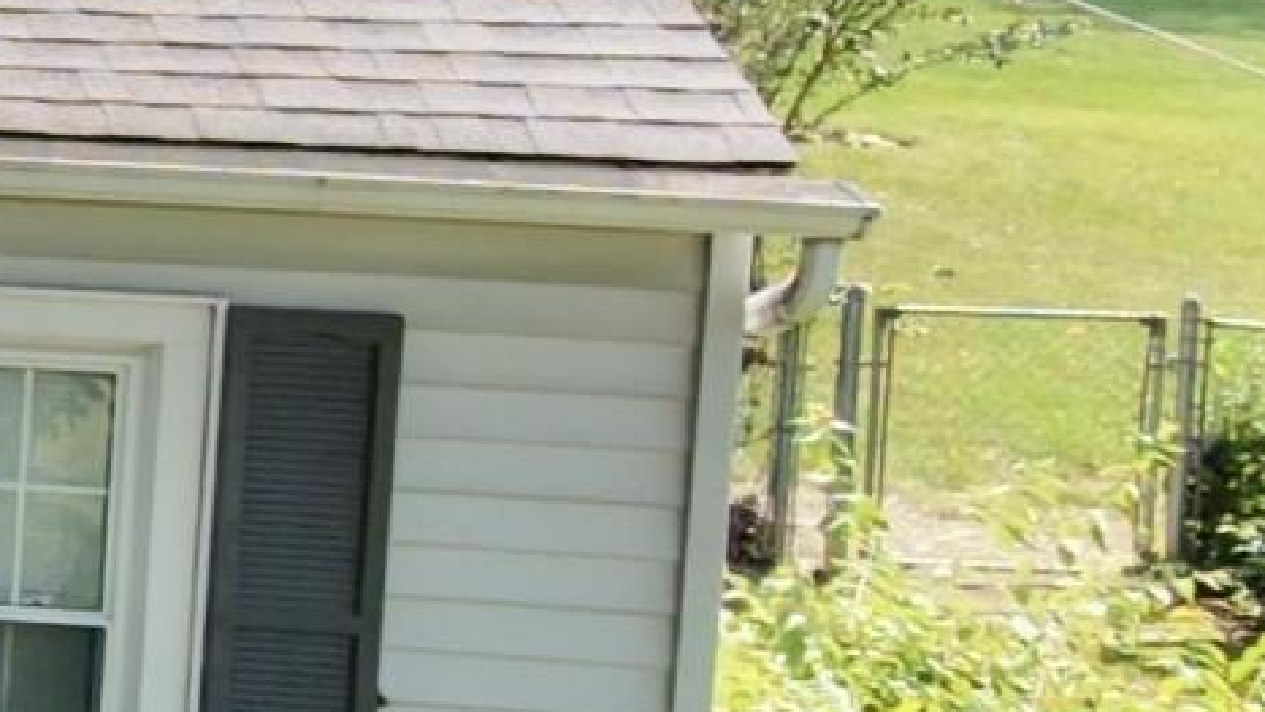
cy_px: -68
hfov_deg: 11.9
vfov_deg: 10.7
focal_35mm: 112
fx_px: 3758
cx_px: -2346
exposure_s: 1/160
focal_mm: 3.05
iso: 100
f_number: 2.2
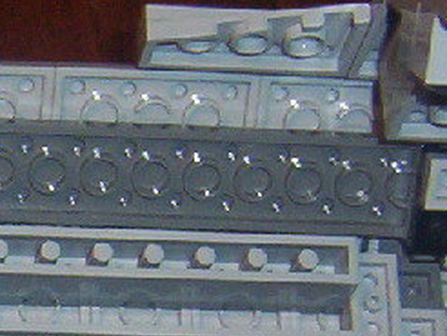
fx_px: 2236
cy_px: 543
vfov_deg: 8.4
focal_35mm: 173
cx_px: -283
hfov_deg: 10.9
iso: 140
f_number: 2.76
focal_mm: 5.54
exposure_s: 1/30
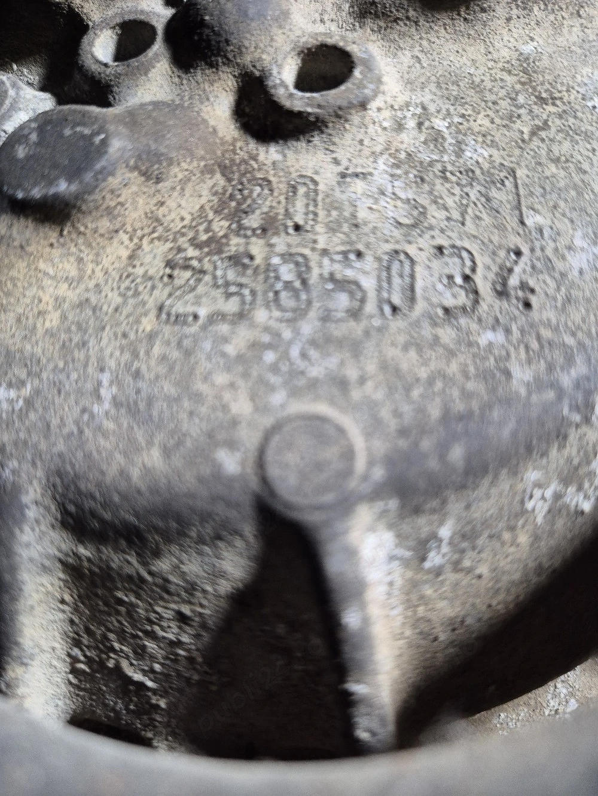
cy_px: 398
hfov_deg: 58.9
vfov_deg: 73.9
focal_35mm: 23
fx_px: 530
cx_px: 299
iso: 400
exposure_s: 1/100
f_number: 1.8
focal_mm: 5.4
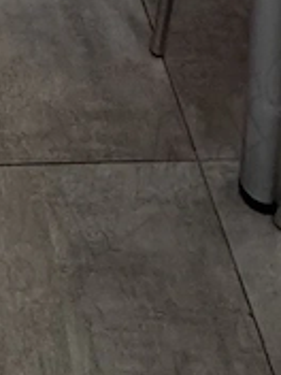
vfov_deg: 11.2
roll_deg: -1.3
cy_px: -752
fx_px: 1147
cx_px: -153
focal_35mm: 106
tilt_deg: -8.9
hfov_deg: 13.1
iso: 250
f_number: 2.2
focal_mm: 2.22
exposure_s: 1/99
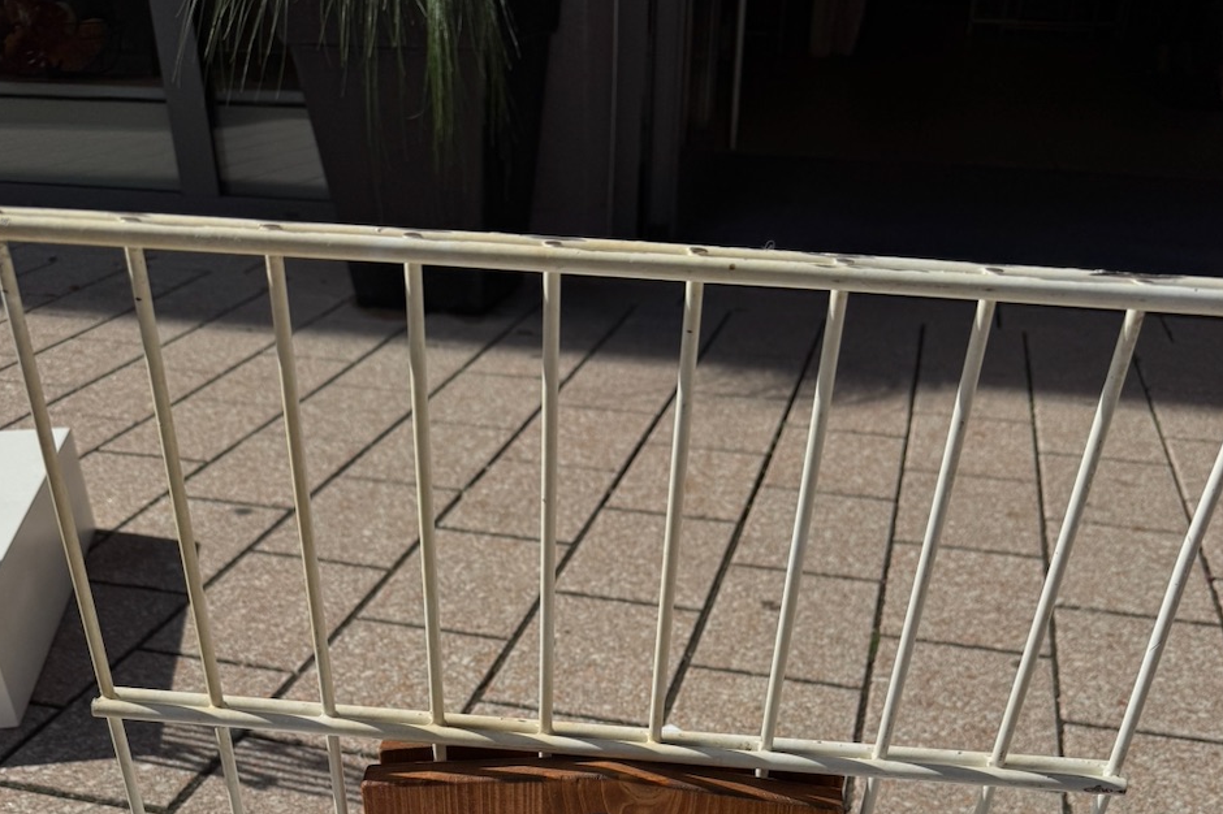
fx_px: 1155
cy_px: 827
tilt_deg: -36.1
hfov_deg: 55.8
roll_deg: -0.4
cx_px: 610
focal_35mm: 34
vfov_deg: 35.0
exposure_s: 1/10417
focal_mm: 6.76
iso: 80
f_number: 1.78
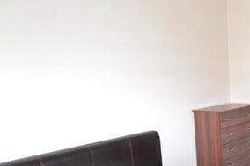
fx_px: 257
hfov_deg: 47.6
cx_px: 216
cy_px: 148
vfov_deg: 34.0
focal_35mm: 37
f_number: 3.5
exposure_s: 1/200
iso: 1100
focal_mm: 10
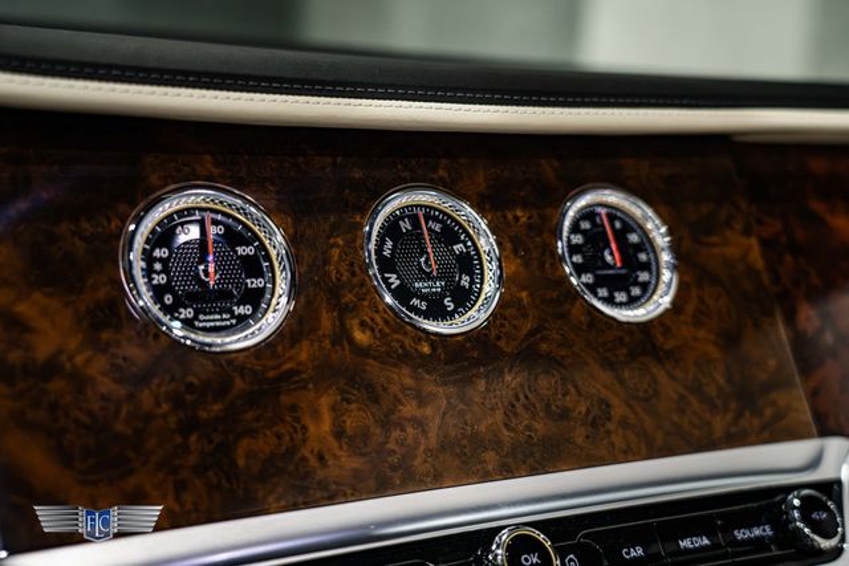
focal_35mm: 55
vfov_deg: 24.6
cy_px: 283
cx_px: 424
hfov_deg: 36.2
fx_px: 1297
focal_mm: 55
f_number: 4
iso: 1600
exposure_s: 1/125
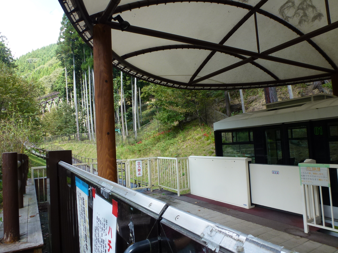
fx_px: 234
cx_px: 169
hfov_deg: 71.6
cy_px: 126
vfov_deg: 56.8
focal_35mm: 24
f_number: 3.5
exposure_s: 1/125
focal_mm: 4.3
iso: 100
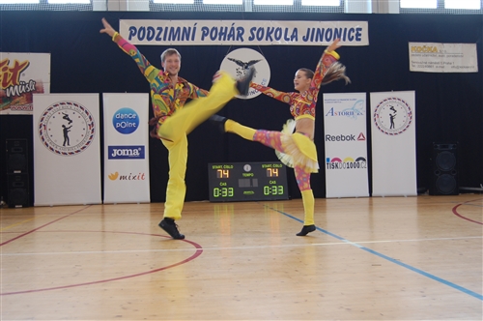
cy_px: 160
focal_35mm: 45
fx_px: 603
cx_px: 242
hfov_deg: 43.7
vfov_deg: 29.8
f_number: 4.2
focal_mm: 30
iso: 400
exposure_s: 1/40
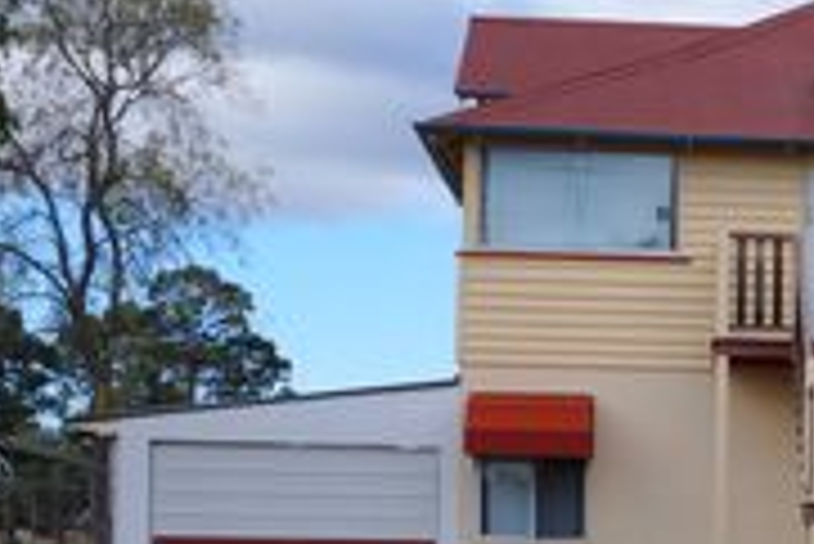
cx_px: 935
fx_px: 2202
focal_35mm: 97
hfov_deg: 19.9
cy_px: 515
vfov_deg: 13.9
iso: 100
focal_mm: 25
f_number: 16
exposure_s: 1/60
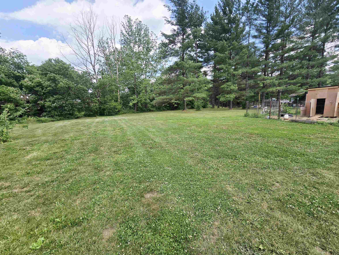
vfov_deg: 89.9
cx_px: 170
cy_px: 128
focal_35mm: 13
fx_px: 127
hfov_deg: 106.2
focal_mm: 2.2
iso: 50
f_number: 2.2
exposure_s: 1/1667
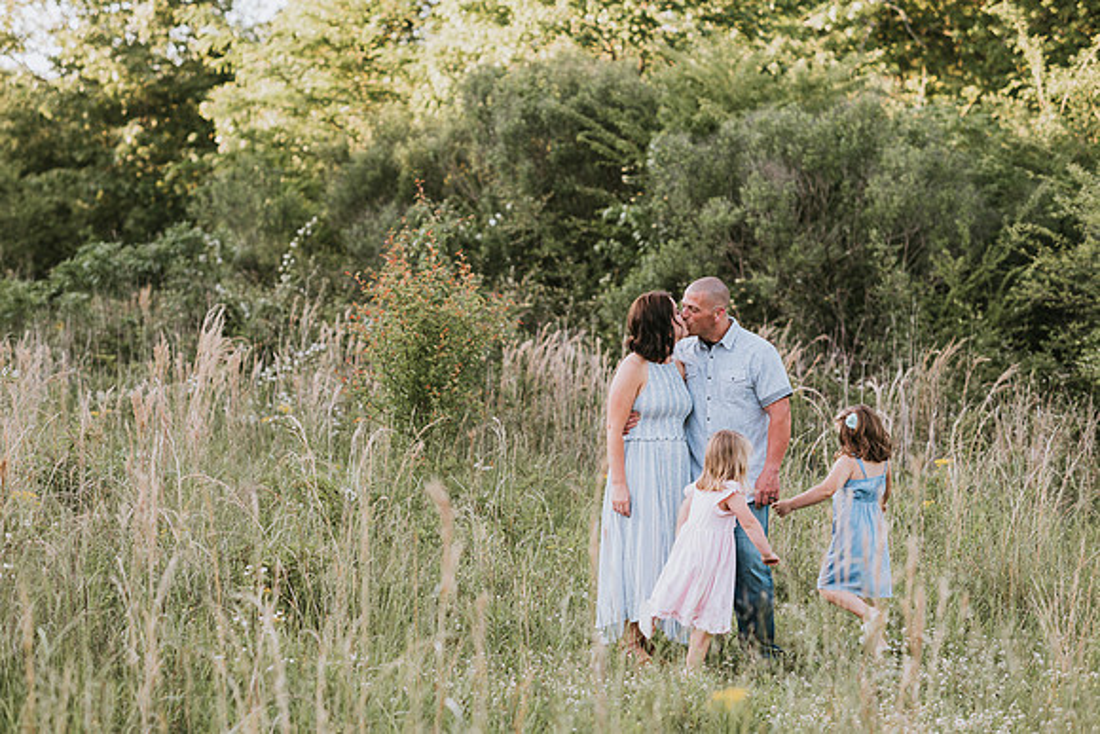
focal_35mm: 85
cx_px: 550
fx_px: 2598
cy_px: 367
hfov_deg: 23.9
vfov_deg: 16.1
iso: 200
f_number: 2.5
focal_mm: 85
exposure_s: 1/320
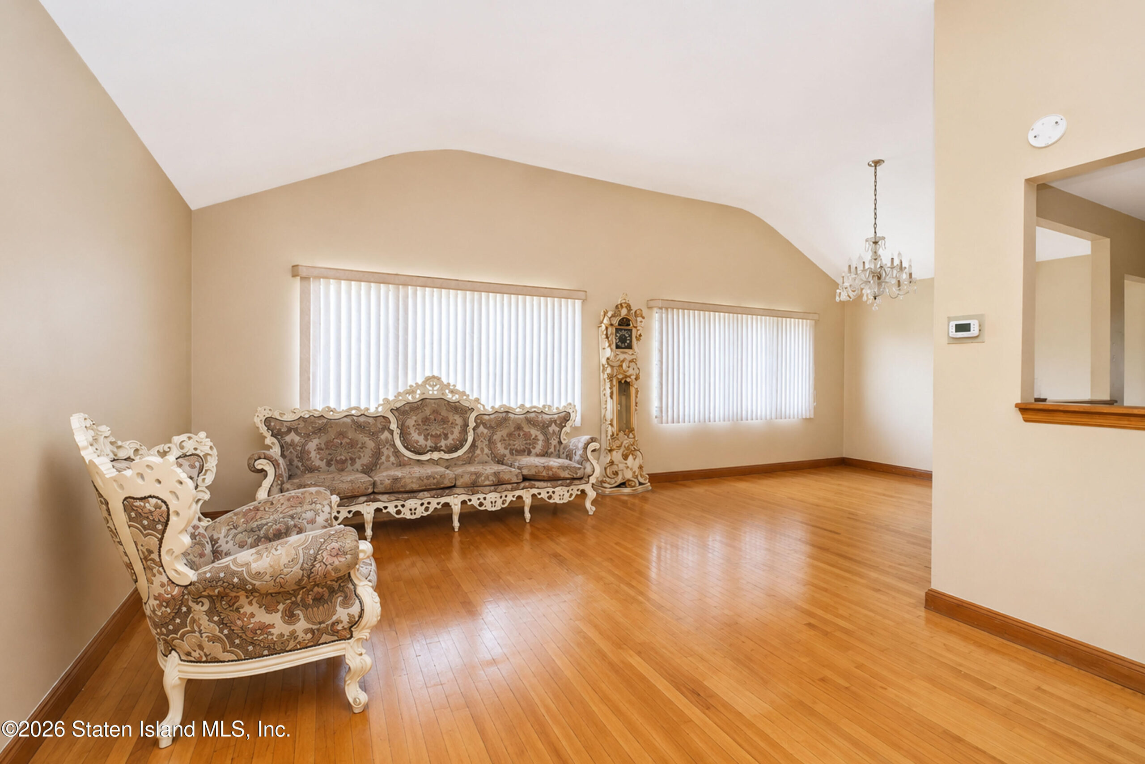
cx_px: 572
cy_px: 382
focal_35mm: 15
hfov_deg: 100.4
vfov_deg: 77.3
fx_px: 477
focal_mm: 10
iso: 2000
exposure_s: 1/60
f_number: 7.1
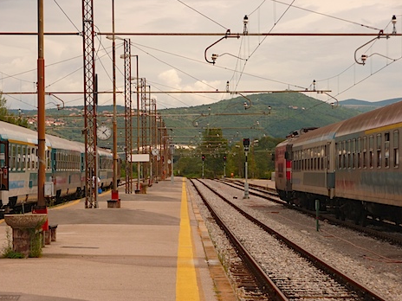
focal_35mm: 152
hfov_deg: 13.0
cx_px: 195
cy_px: 151
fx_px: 1765
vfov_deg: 9.8
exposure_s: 1/800
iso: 100
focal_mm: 25.2
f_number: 4.8
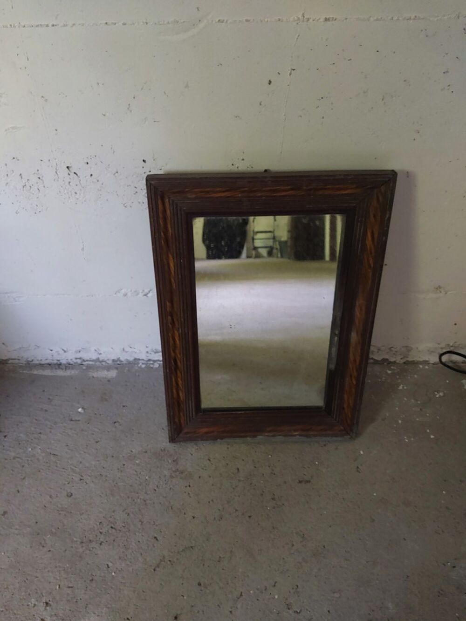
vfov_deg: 60.0
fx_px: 538
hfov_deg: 46.8
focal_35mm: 30
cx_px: 233
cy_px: 310
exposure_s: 1/24
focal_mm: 4.6
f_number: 1.8
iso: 400
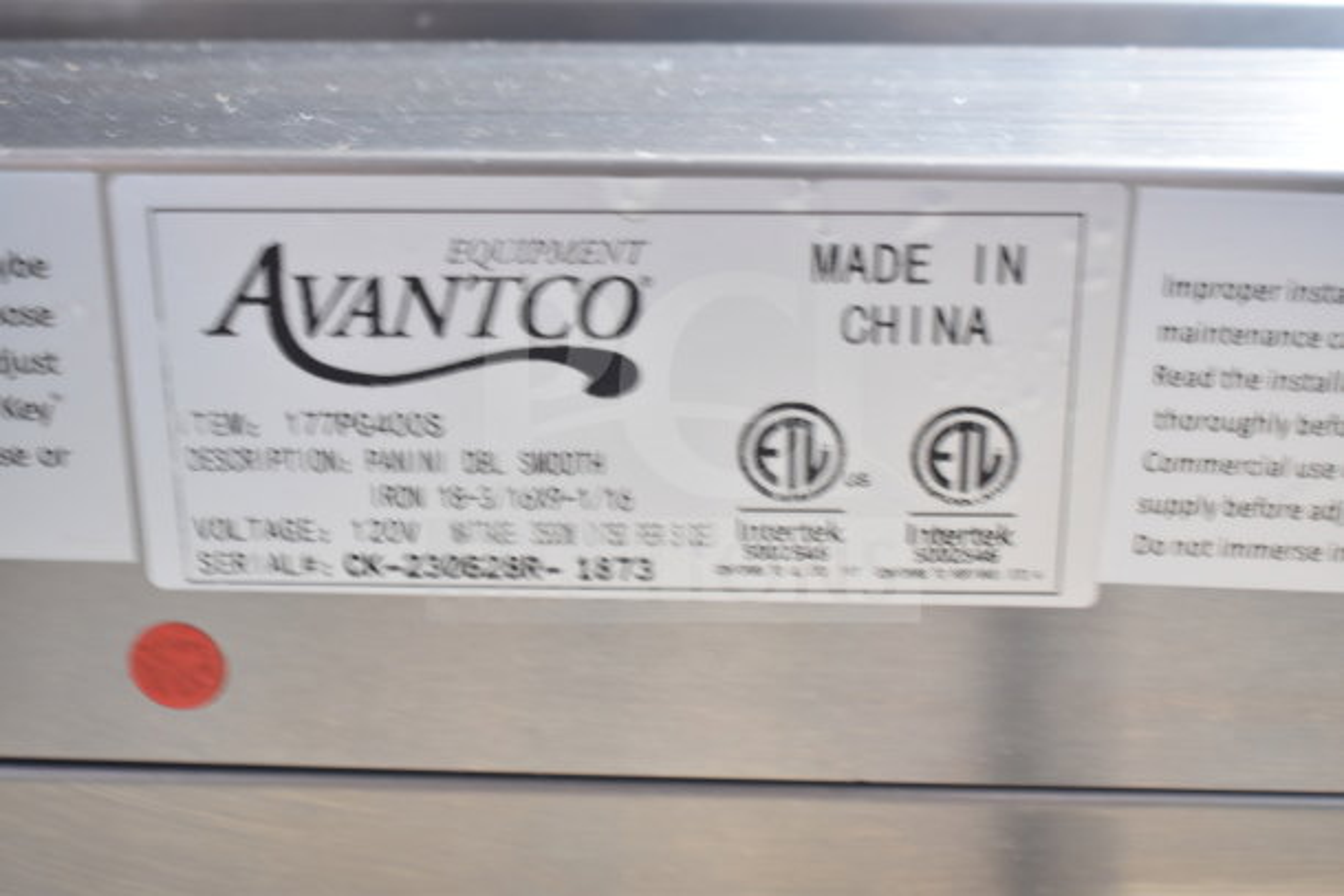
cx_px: 672
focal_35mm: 54
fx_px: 2016
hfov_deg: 36.9
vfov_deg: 25.1
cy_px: 448
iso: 800
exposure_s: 1/60
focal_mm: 36
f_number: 4.8
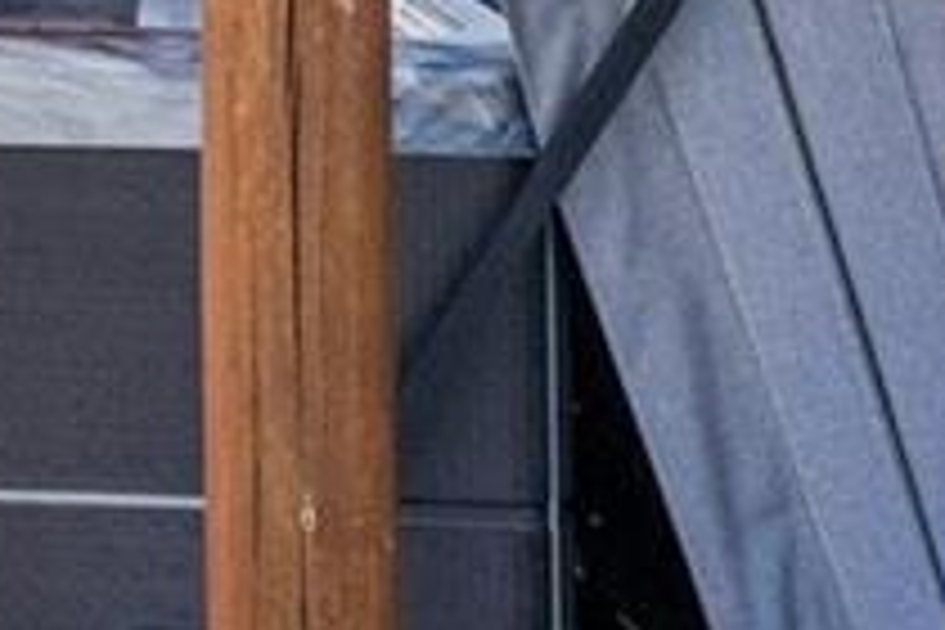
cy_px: -742
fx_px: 4510
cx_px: -1292
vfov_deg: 7.6
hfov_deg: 10.4
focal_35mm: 172
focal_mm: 15
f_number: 8
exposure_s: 1/125
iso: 100
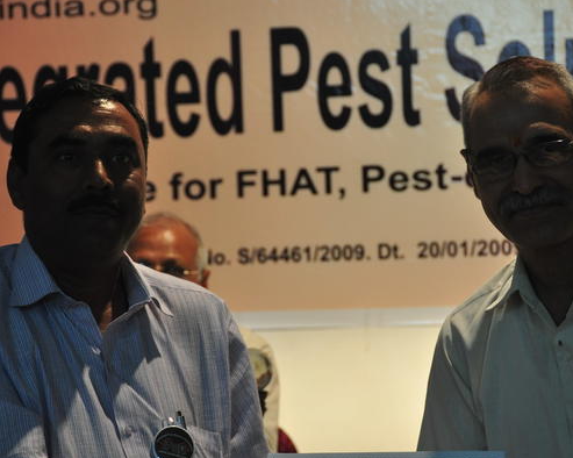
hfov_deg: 14.1
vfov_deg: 11.3
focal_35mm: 137
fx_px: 2322
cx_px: 310
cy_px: 230
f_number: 5
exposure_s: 1/60
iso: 800
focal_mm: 80
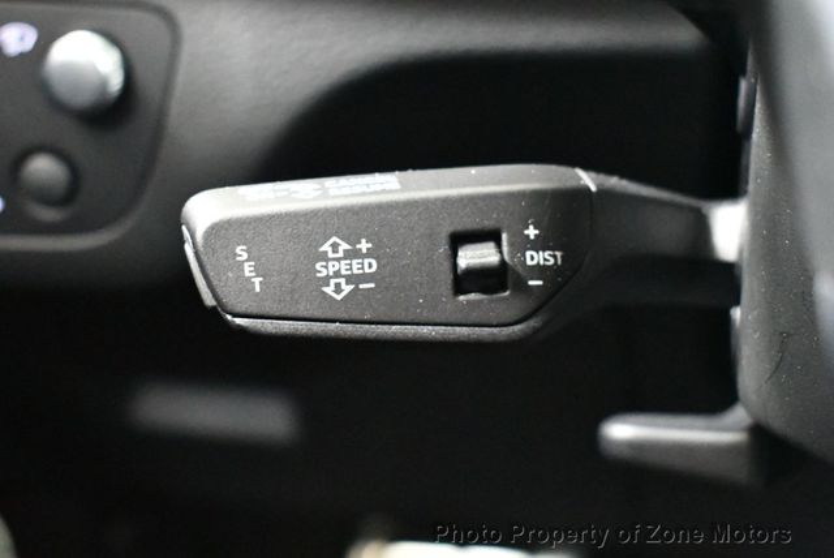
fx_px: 1623
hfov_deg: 28.8
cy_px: 279
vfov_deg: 19.5
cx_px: 417
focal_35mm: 70
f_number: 4.5
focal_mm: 35
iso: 12800
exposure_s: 1/20
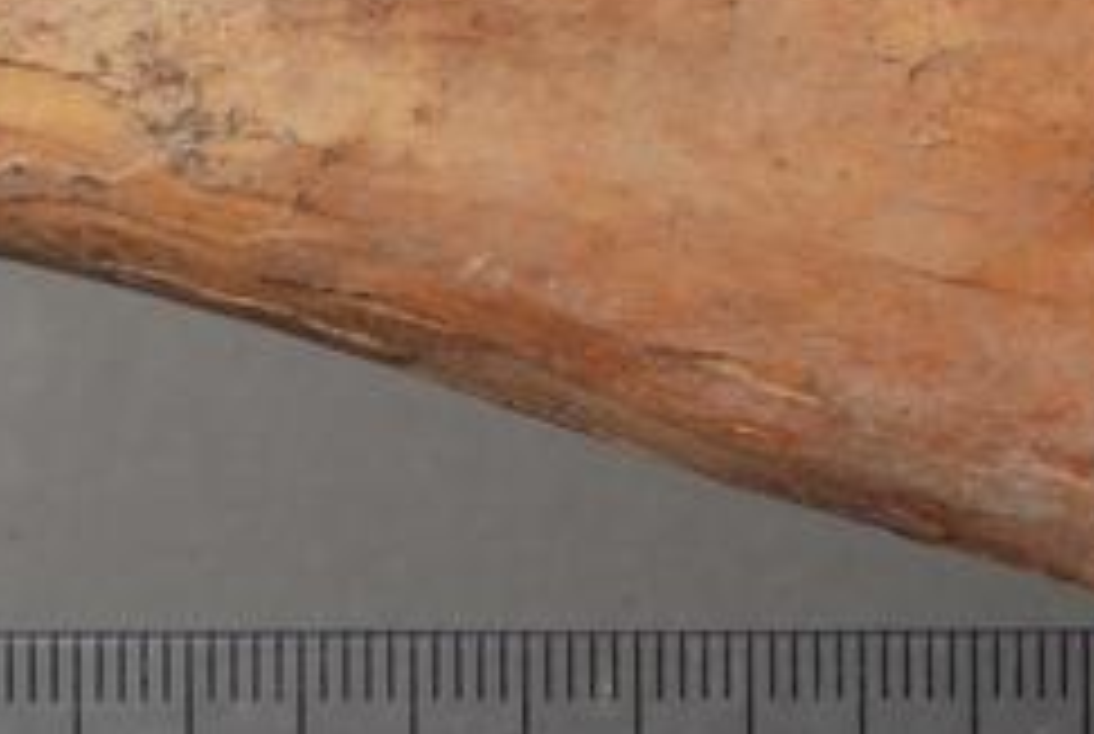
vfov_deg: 5.3
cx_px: 936
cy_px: -97
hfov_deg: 7.9
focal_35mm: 259
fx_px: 7885
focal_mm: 60
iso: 100
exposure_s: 1/60
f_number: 29
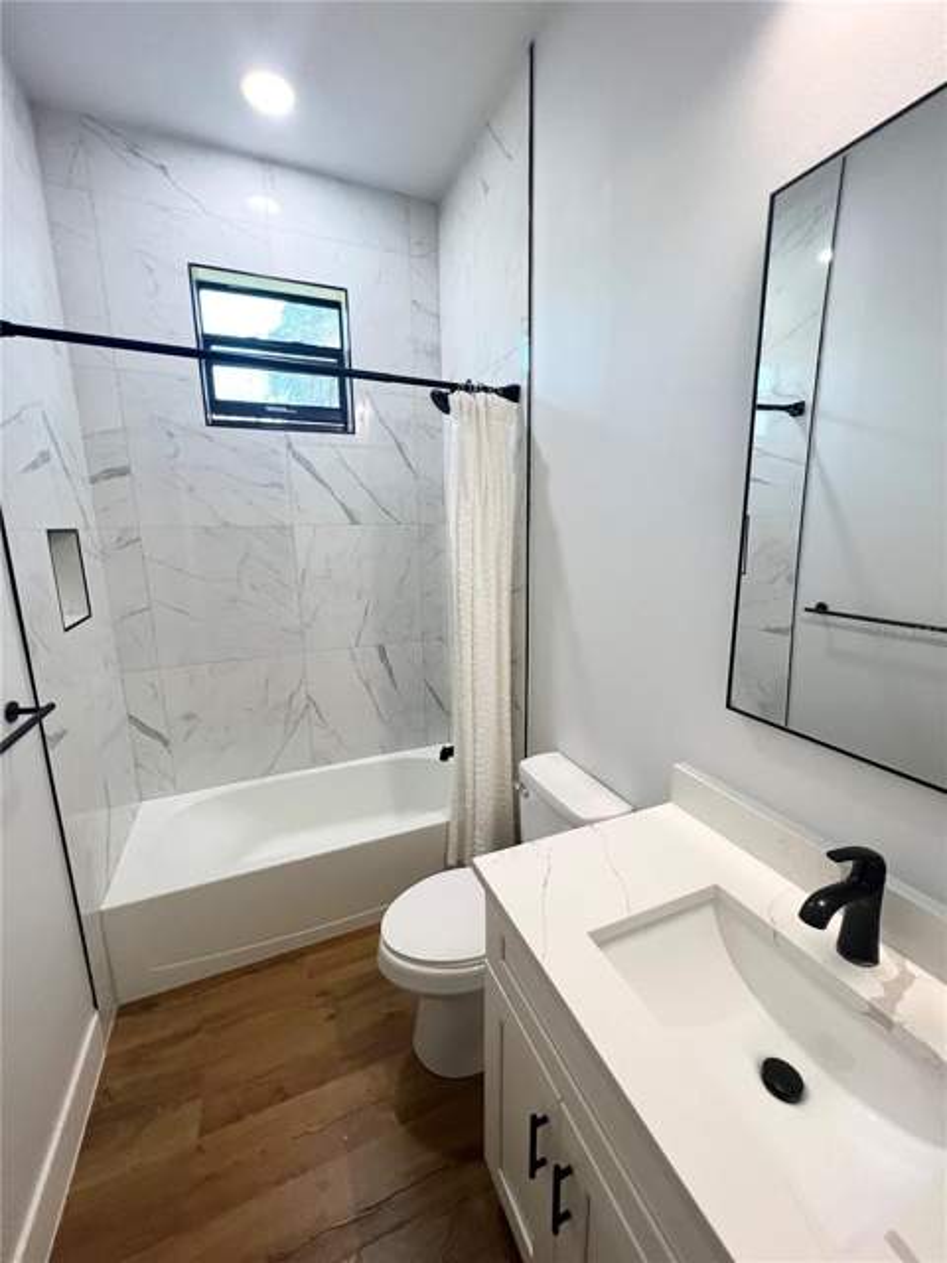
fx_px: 474
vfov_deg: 106.2
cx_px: 474
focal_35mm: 13
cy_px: 632
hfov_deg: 89.9
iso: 200
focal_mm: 1.57
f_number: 1.8
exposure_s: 1/120
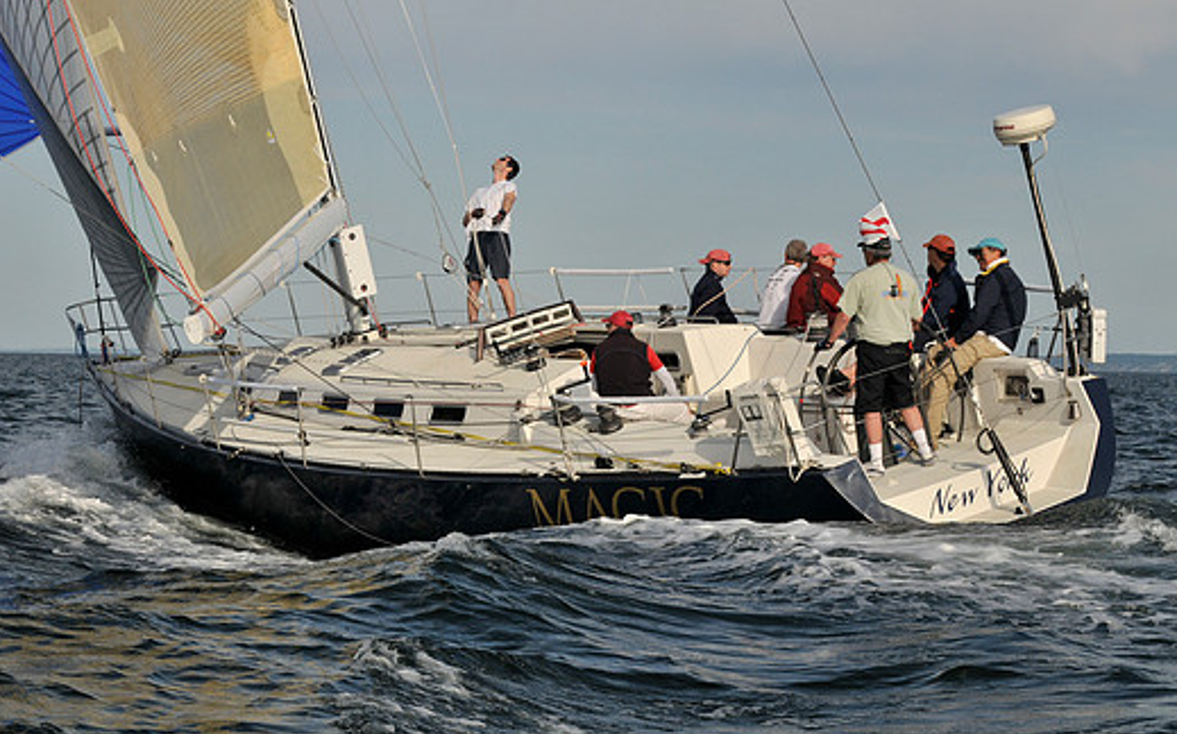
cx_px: 544
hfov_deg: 8.8
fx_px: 7664
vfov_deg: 5.5
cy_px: 341
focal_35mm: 239
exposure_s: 1/1000
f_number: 10
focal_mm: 140
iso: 250
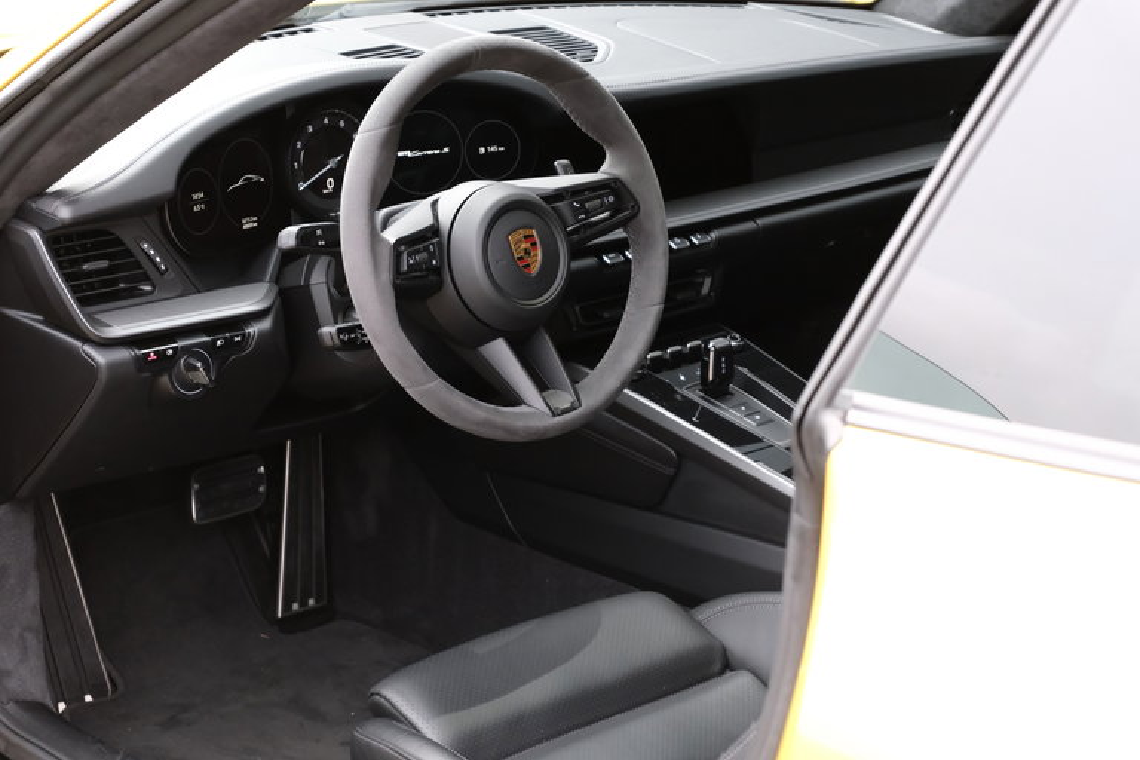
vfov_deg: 18.2
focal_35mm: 75
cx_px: 570
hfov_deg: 27.0
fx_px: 2375
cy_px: 380
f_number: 4.8
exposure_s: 1/75
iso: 4000
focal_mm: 50
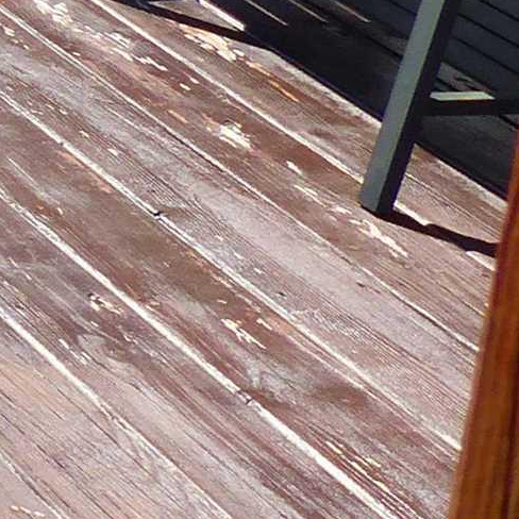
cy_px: -336
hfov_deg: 9.5
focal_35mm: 139
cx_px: -1091
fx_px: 2358
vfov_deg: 11.8
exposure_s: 1/800
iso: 100
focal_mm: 4.5
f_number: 4
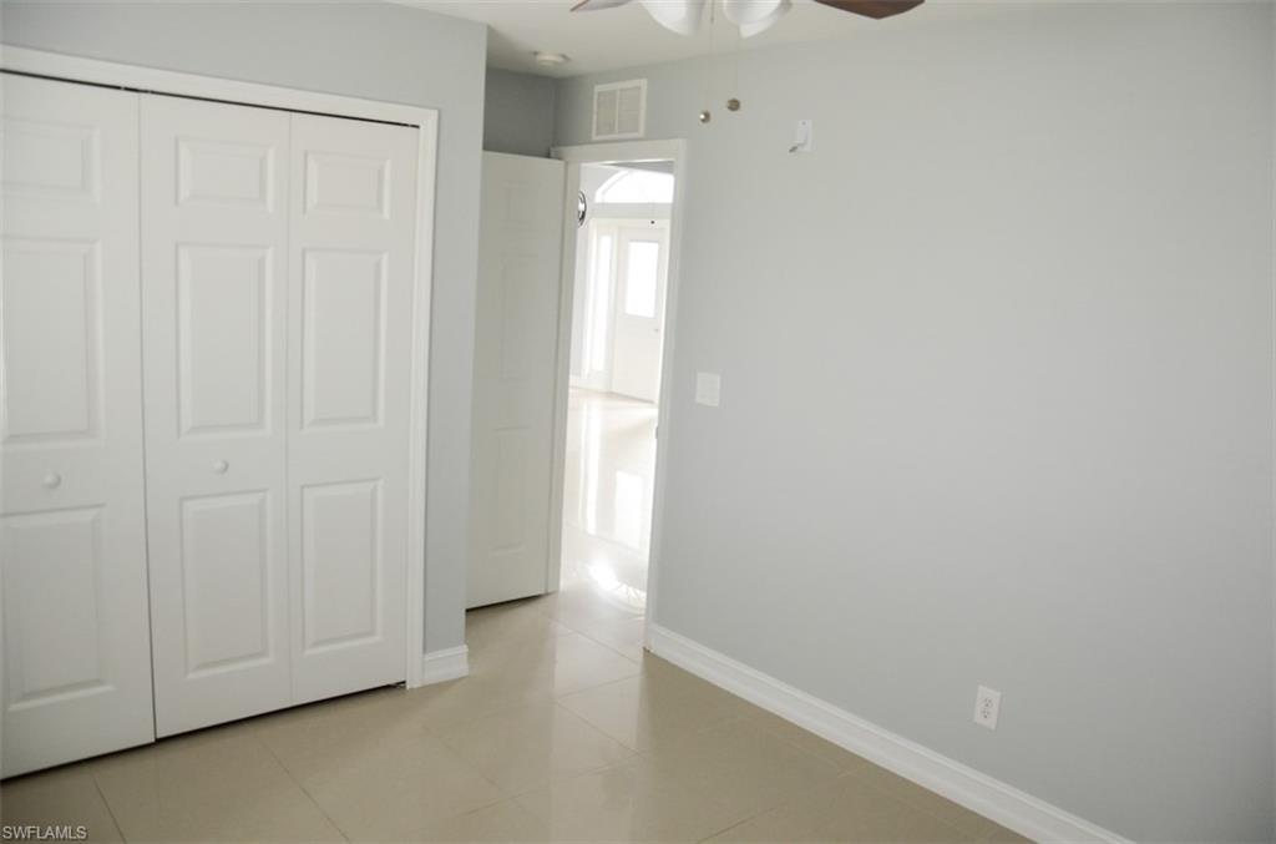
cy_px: 422
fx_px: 954
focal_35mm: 27
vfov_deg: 47.7
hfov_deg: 67.5
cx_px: 638
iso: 640
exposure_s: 1/60
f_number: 4
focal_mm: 18
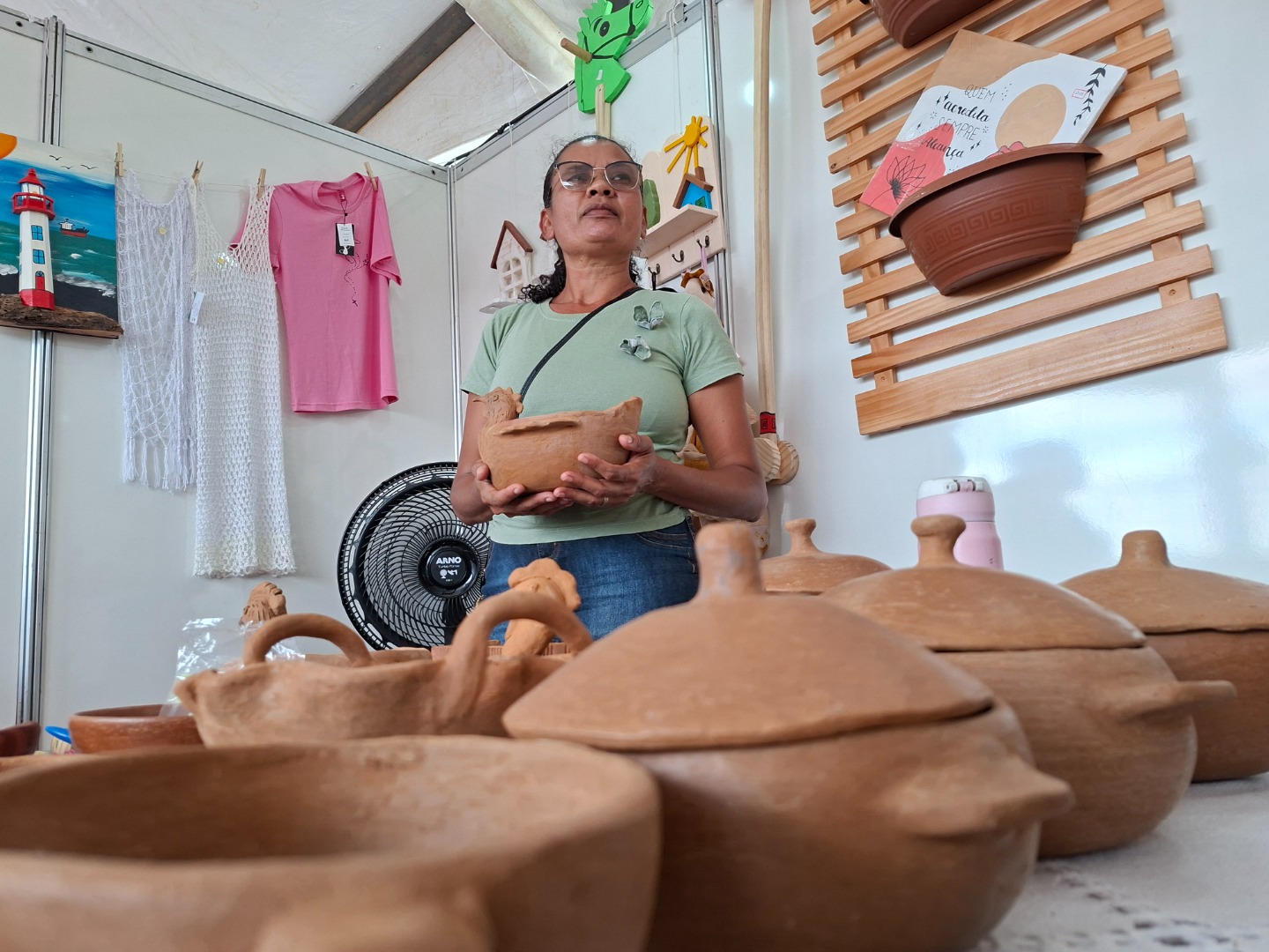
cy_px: 476
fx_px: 843
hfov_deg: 73.9
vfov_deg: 58.9
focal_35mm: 23
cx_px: 634
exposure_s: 1/120
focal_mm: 5.54
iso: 64
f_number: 1.8
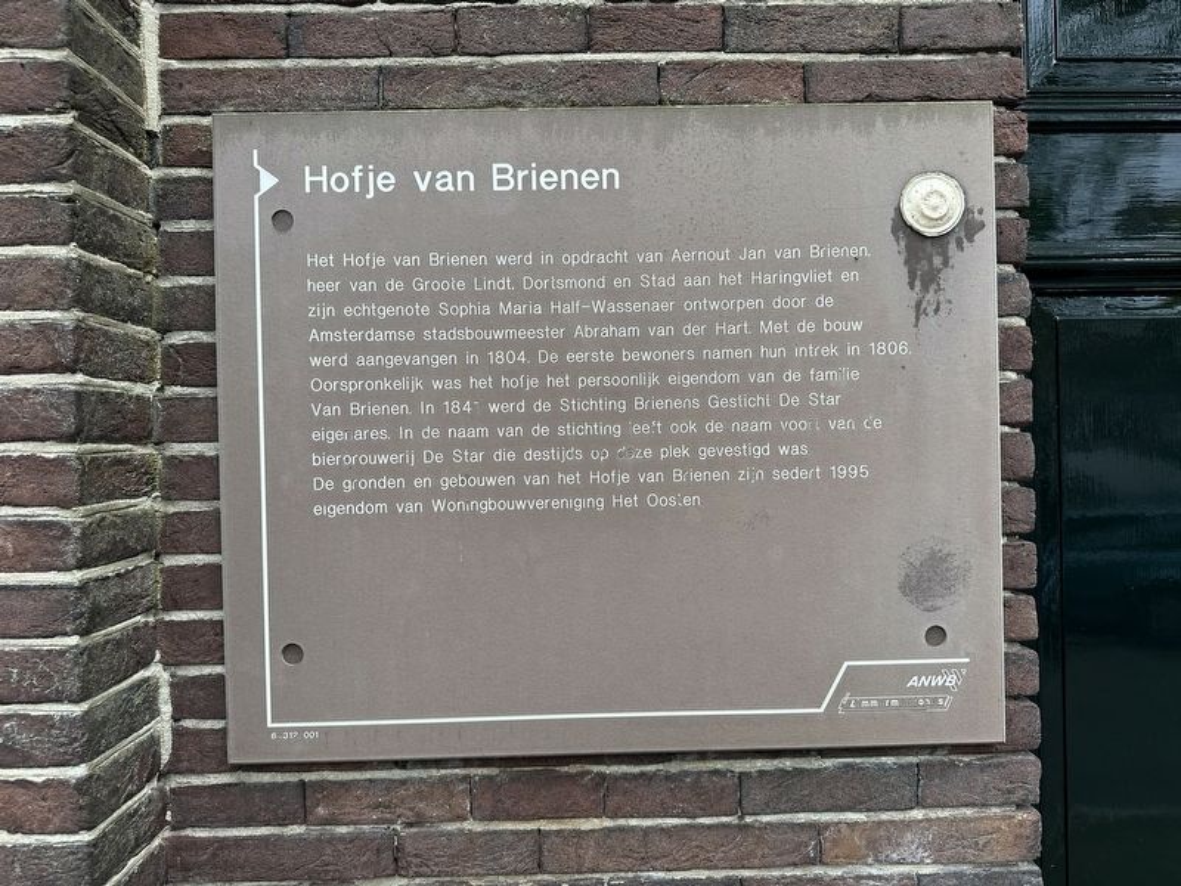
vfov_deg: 56.8
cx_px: 590
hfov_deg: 71.6
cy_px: 443
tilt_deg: -0.5
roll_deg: +1.4
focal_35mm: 24
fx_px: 819
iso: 80
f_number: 1.78
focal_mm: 6.86
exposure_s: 1/864
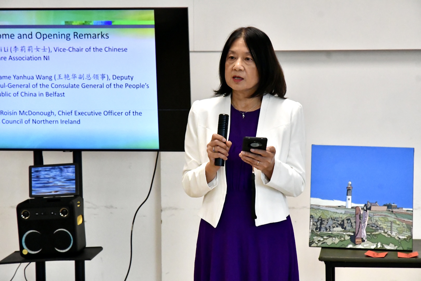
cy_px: 140
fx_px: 1403
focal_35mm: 120
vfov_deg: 11.4
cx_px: 210
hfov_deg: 17.1
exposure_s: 1/500
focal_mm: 80
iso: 6400
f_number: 7.1
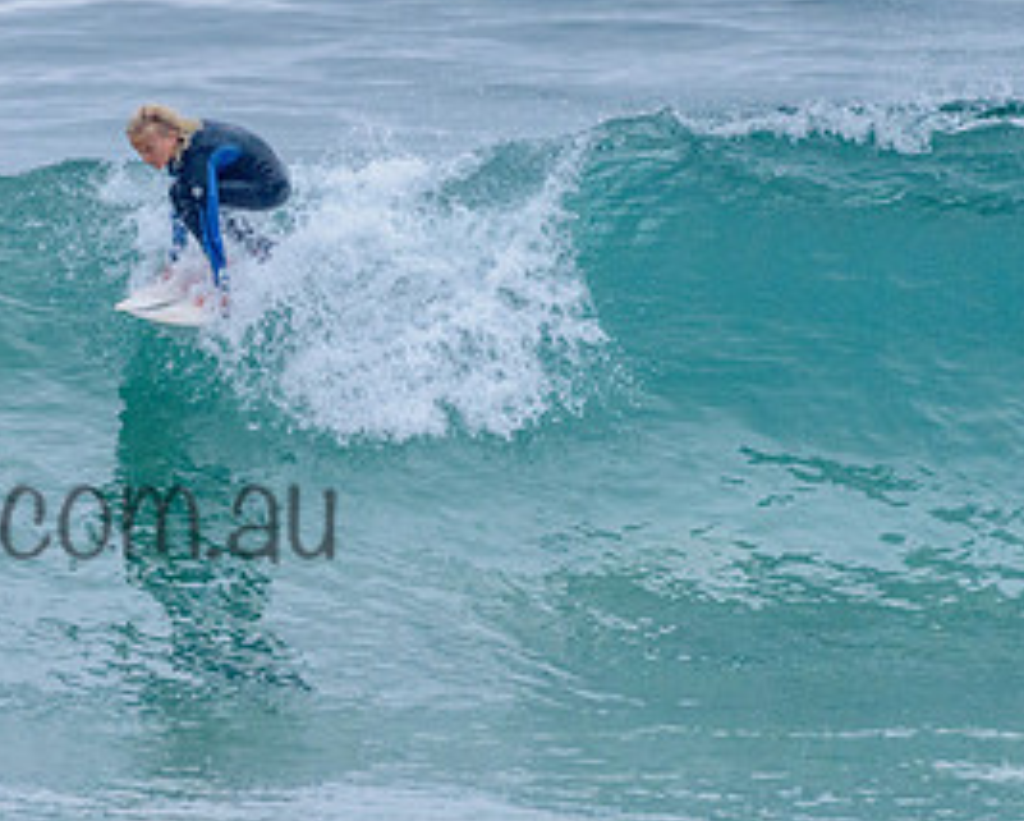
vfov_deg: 1.2
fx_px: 37850
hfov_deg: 1.5
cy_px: 302
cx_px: 182
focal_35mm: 1248
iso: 2000
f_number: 5.6
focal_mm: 500
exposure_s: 1/2000
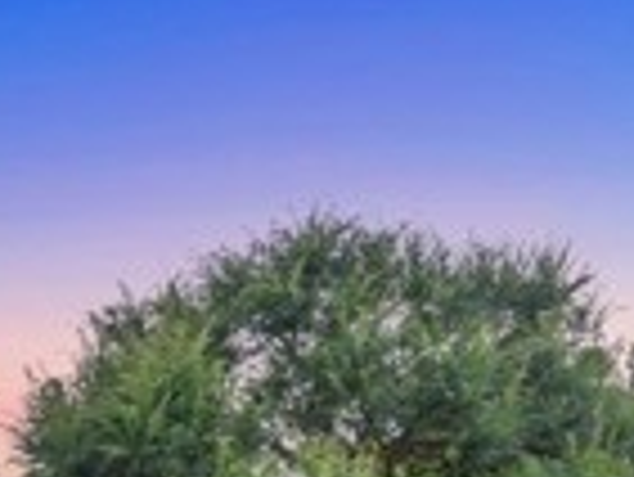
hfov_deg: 27.3
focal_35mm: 70
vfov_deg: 17.9
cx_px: 153
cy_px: 790
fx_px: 1283
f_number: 8
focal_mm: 16
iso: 100
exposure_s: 1/1.25
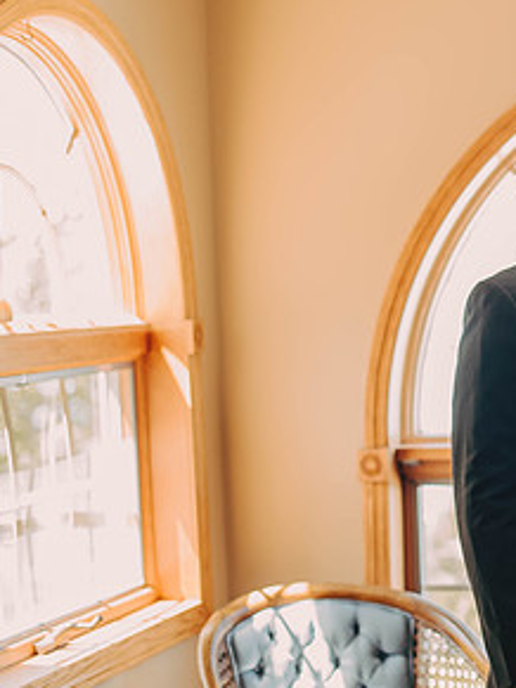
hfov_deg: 14.7
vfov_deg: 20.4
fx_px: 1909
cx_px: 667
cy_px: 301
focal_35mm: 96
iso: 500
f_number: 2
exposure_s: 1/160
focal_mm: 50
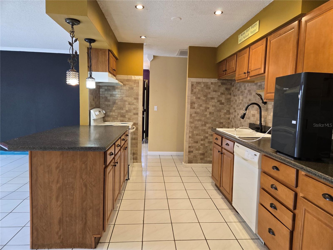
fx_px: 221
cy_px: 125
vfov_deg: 58.9
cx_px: 166
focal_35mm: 23
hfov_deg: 73.9
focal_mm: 5.4
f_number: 1.8
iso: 320
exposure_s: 1/120
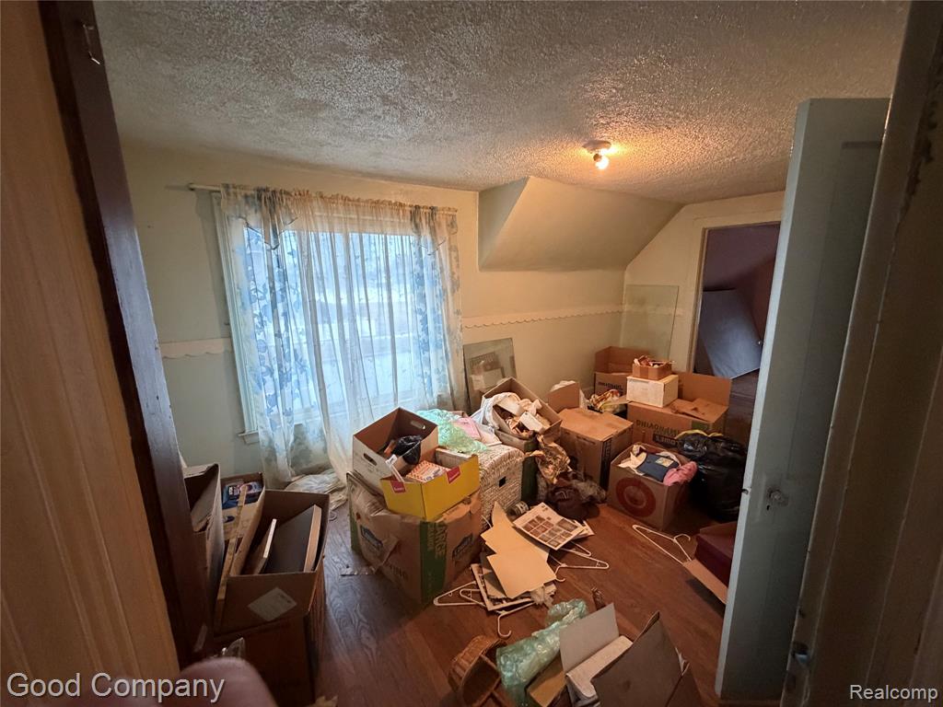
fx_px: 381
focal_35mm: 14
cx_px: 472
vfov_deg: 85.7
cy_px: 354
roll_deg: +0.8
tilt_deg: -12.5
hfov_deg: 102.1
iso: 1000
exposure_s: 1/60
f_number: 2.2
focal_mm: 2.22
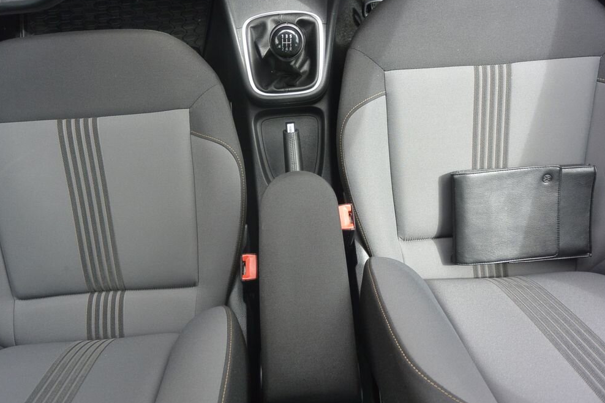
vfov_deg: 46.4
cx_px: 300
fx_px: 470
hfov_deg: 65.5
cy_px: 200
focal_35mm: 28
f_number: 3.5
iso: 200
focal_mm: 10
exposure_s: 1/160
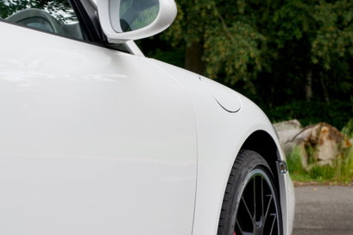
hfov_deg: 21.7
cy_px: 169
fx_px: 921
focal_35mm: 94
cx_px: 151
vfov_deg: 14.5
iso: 125
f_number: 8
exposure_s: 1/100
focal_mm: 50
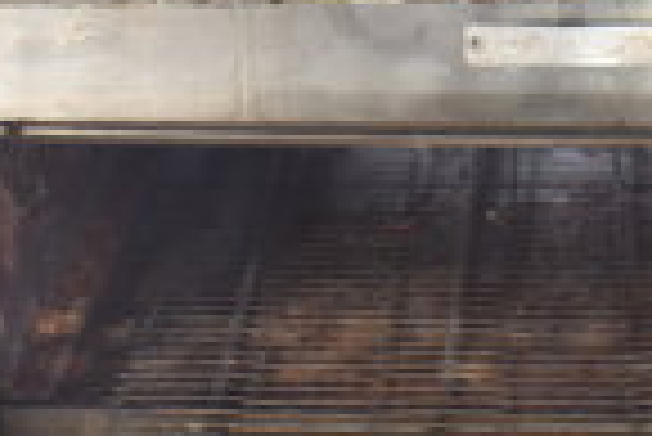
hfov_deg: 16.1
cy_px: -263
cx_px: 522
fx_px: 2284
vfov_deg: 10.5
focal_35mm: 126
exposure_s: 1/30
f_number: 3.5
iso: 720
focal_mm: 20
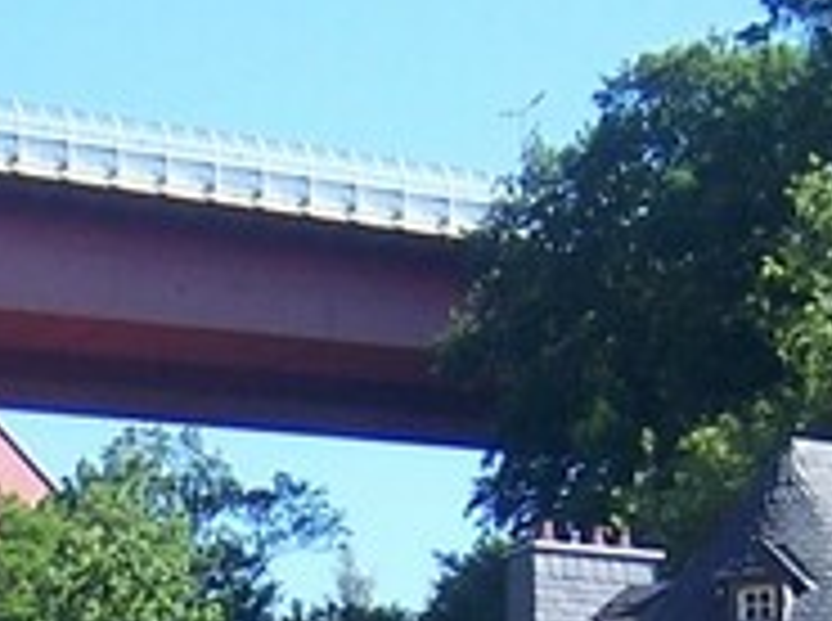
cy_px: 1170
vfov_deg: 6.9
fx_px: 4990
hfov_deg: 9.4
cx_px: -101
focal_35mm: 208
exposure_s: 1/500
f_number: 2.8
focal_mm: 6.2
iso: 80
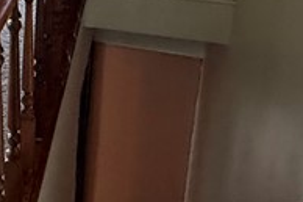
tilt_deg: -11.6
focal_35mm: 77
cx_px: -30
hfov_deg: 24.6
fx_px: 648
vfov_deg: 15.9
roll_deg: -0.7
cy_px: -121
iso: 640
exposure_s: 1/60
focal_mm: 2.22
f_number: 2.2
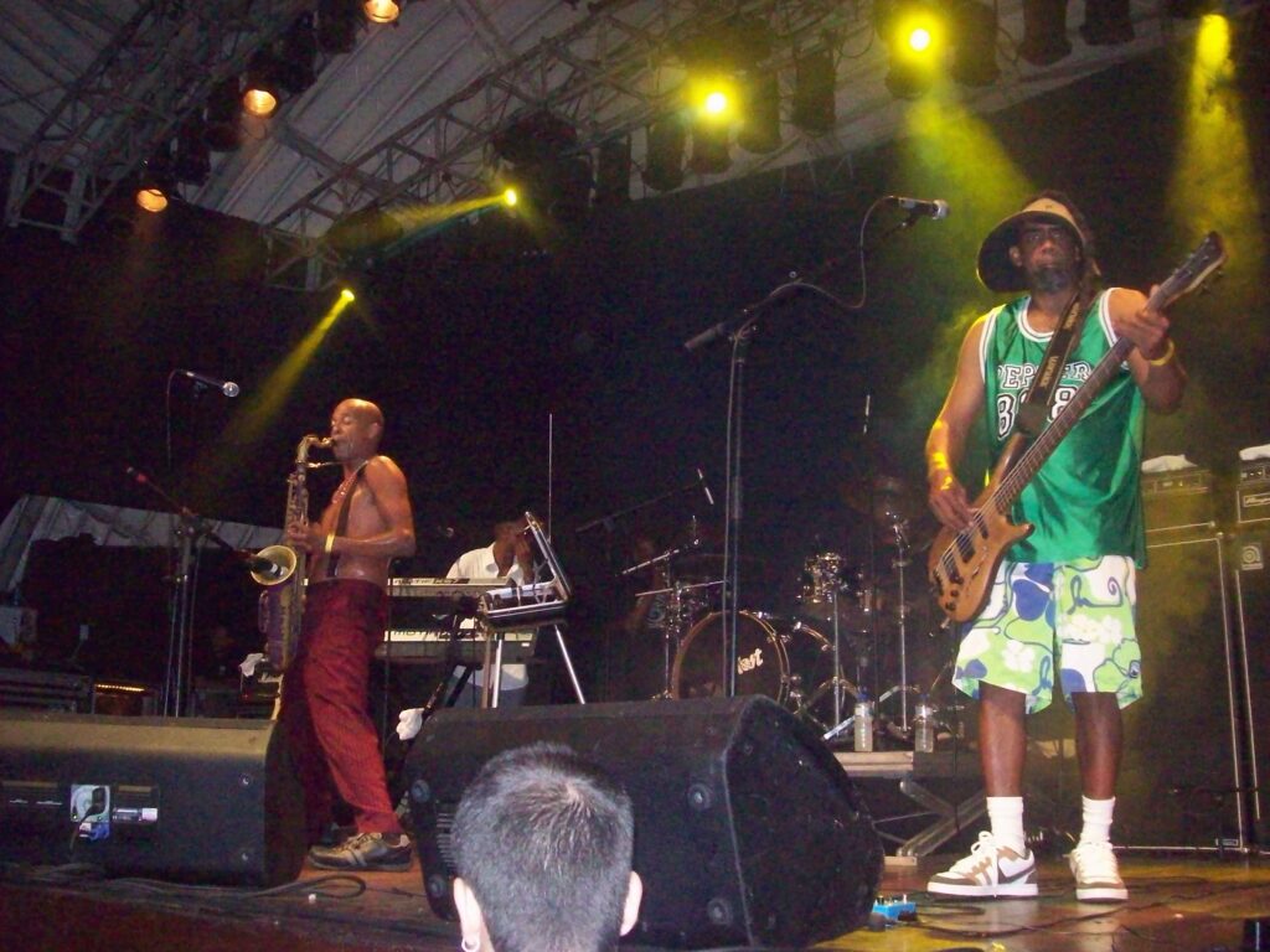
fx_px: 1321
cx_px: 635
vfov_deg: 39.7
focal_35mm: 36
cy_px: 476
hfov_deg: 51.4
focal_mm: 6
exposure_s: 1/64
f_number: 2.7
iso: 800
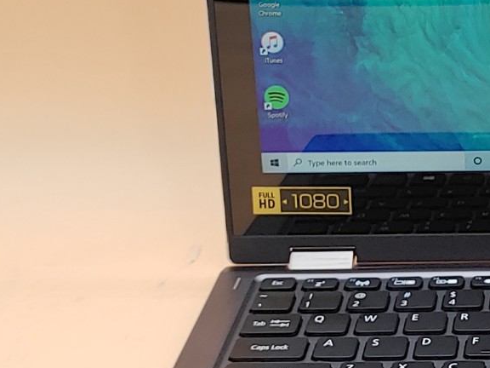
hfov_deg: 16.4
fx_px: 1628
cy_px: 166
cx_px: 595
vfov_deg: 12.9
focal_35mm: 115
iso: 50
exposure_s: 1/69
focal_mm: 4.36
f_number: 1.8
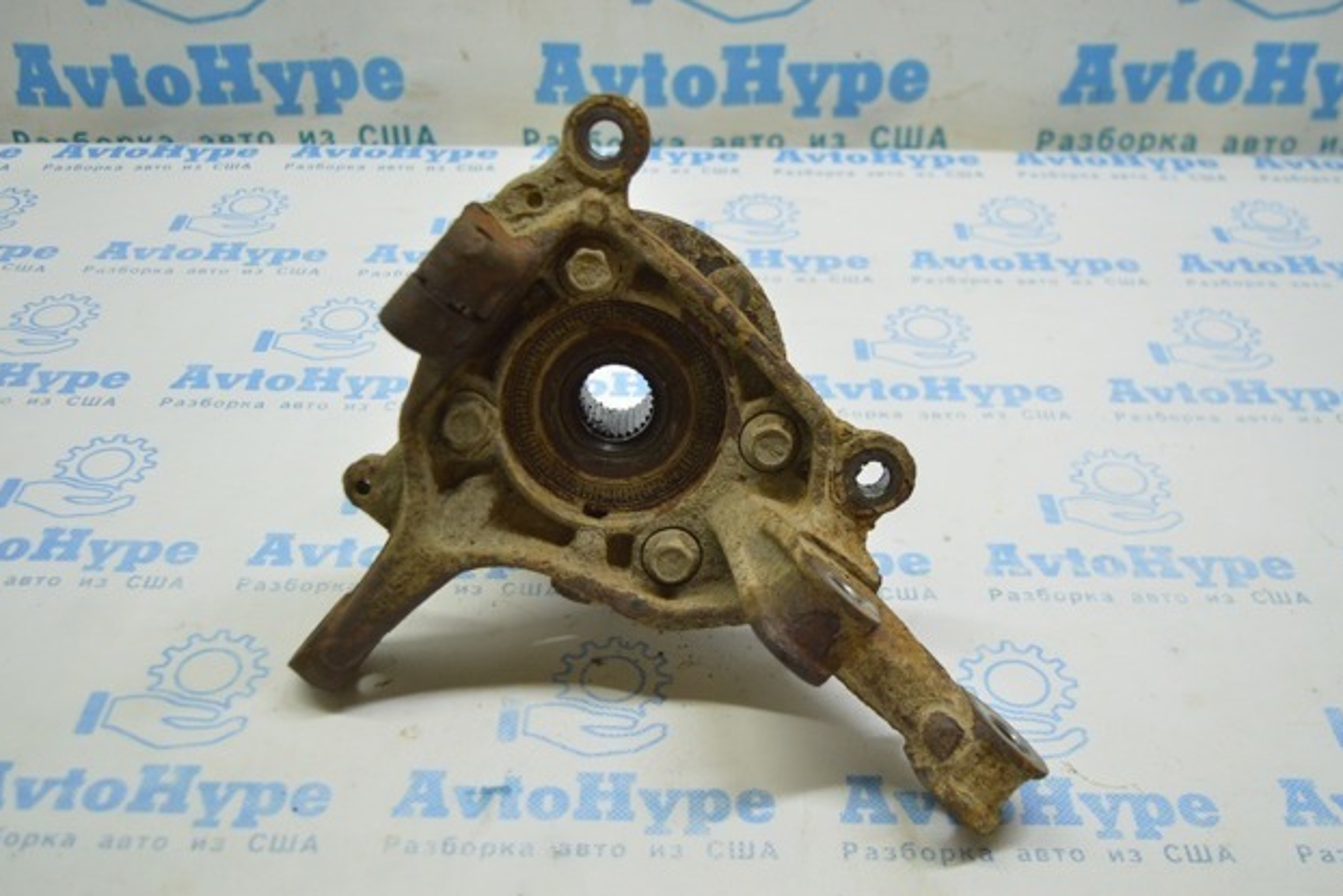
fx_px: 1381
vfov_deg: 36.0
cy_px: 452
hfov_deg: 51.9
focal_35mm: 37
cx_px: 663
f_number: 4
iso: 400
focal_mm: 24
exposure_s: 1/60
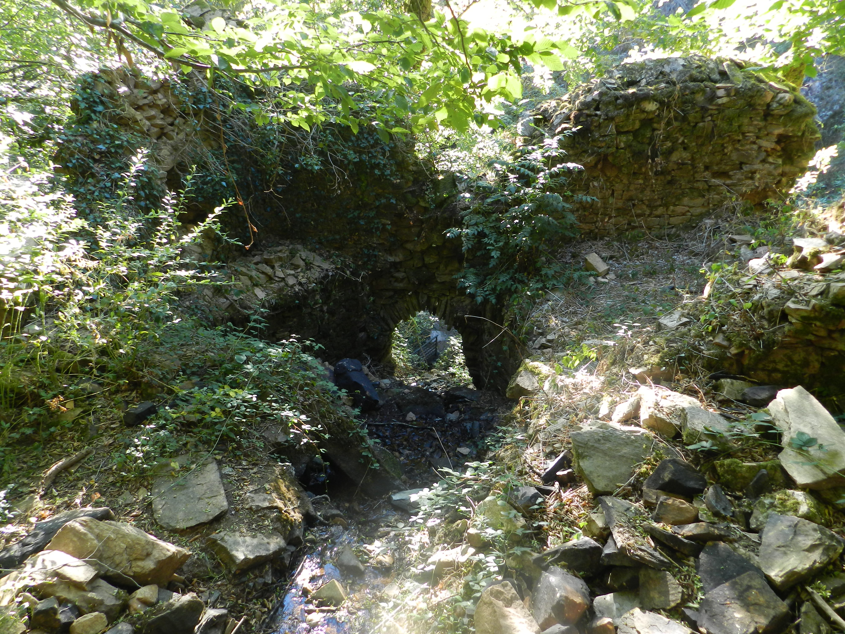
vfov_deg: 58.9
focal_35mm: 23
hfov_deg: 73.9
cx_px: 422
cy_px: 317
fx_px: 561
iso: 160
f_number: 3.4
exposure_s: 1/40
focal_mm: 4
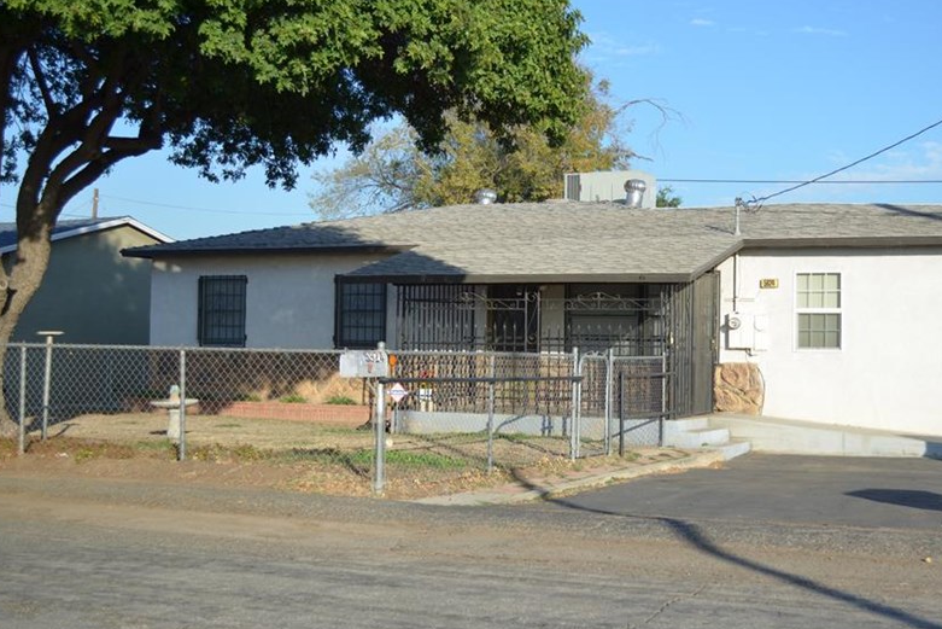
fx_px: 1335
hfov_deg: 38.6
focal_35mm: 51
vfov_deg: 26.5
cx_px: 601
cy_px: 289
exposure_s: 1/1250
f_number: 4.2
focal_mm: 26
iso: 200
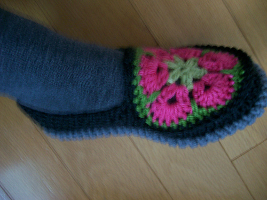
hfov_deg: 52.6
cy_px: 100
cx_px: 134
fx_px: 270
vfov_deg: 40.7
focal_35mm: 35
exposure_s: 1/8
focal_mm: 5.8
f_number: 2.8
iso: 160
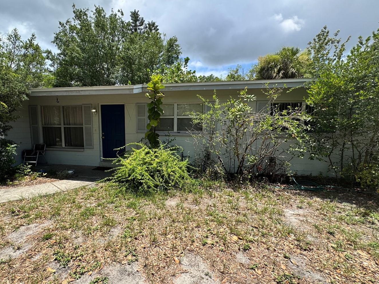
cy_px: 149
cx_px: 164
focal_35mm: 17
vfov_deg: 74.7
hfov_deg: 90.5
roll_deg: -0.5
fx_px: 186
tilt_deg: -8.7
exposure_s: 1/980
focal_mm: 2.22
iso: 50
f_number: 2.2
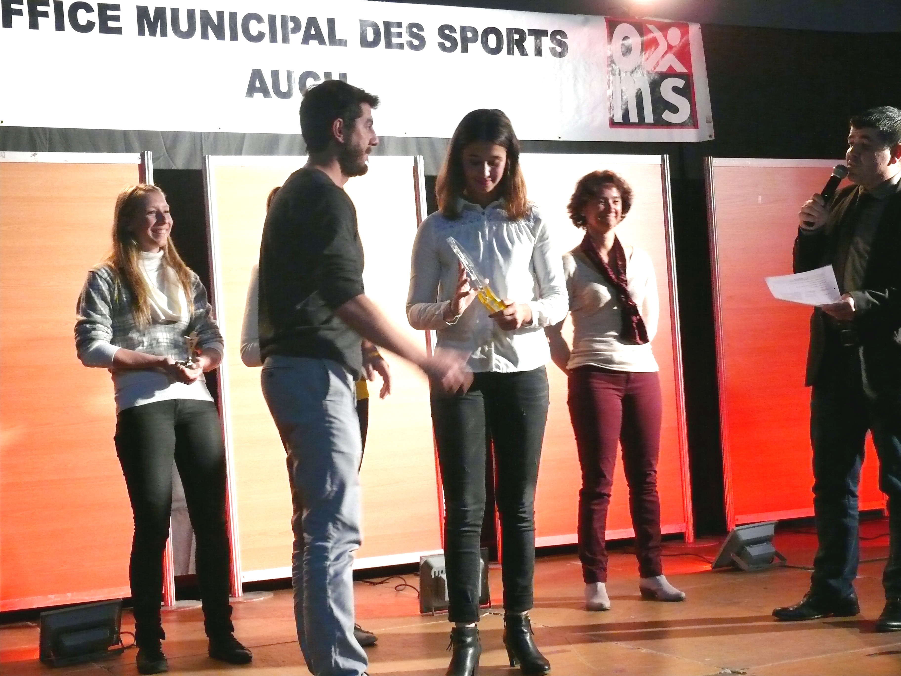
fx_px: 1484
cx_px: 450
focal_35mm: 57
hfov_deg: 33.8
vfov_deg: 25.7
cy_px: 338
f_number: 3.2
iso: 400
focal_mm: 12
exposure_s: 1/30
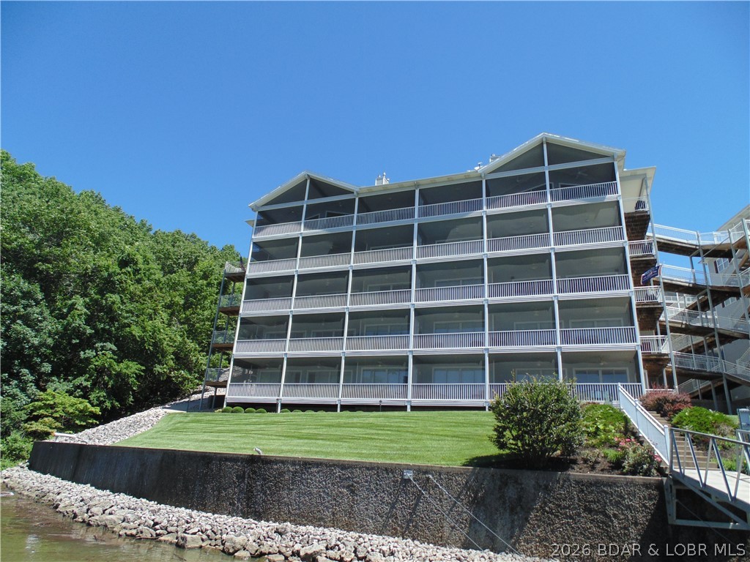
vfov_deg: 61.1
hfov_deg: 76.4
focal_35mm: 22
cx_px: 375
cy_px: 281
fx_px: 477
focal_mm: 4
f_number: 3.1
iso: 80
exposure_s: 1/640
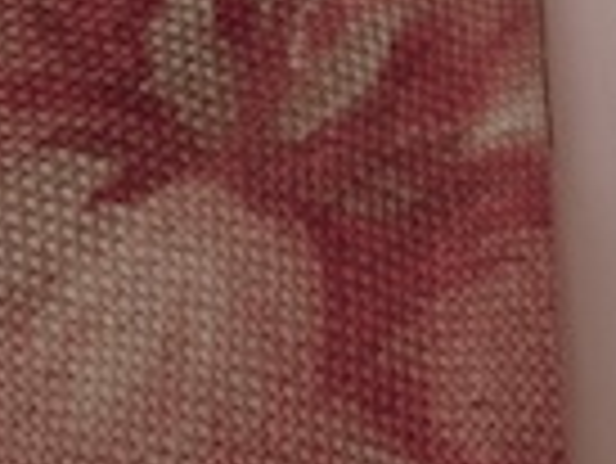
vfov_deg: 6.7
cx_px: 886
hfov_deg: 8.8
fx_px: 3901
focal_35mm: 219
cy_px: -200
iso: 80
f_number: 3.2
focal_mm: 8.2
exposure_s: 1/50
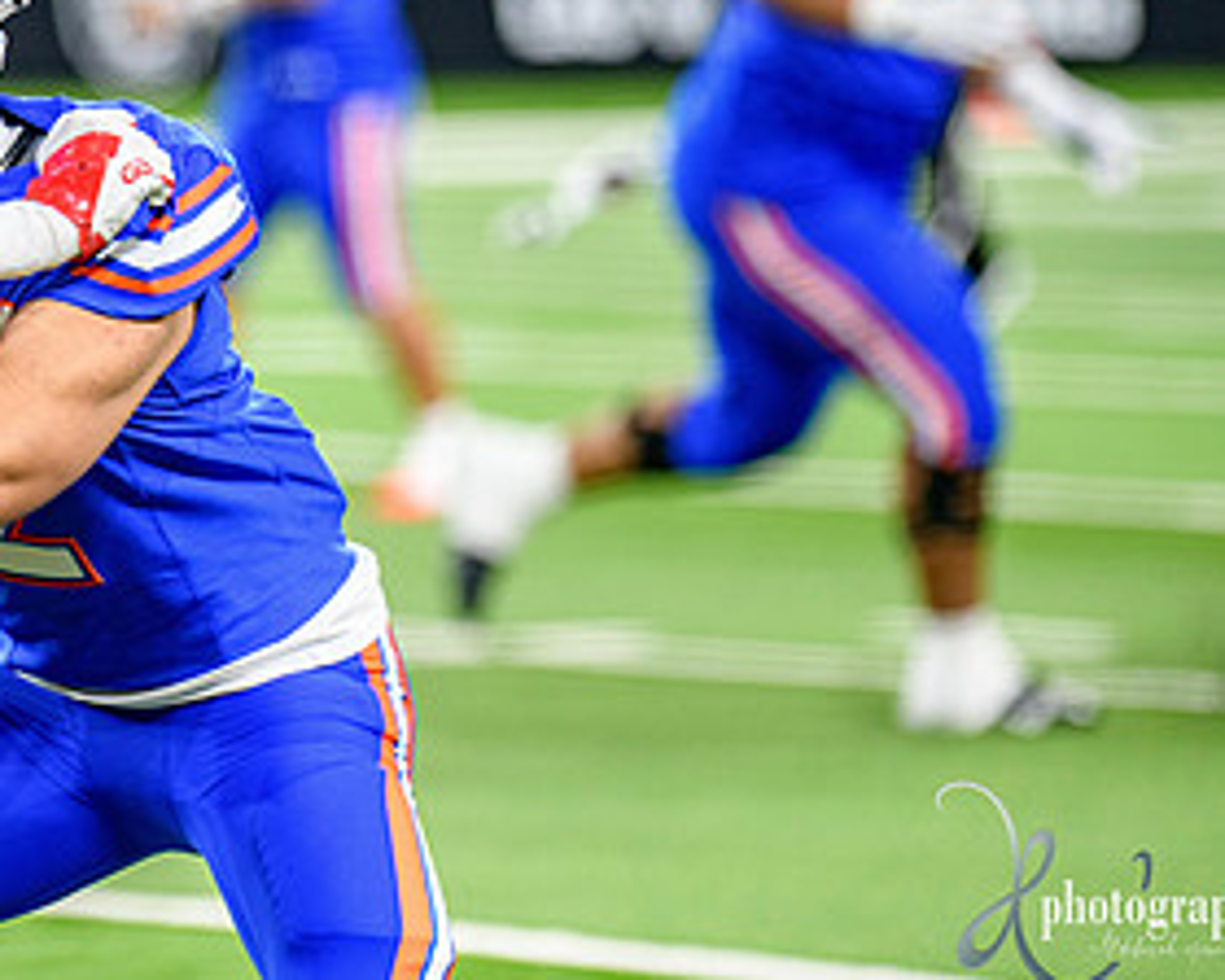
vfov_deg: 3.6
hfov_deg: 4.5
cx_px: 136
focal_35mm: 428
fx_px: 15517
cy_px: 256
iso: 1250
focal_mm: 220
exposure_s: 1/400
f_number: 2.8
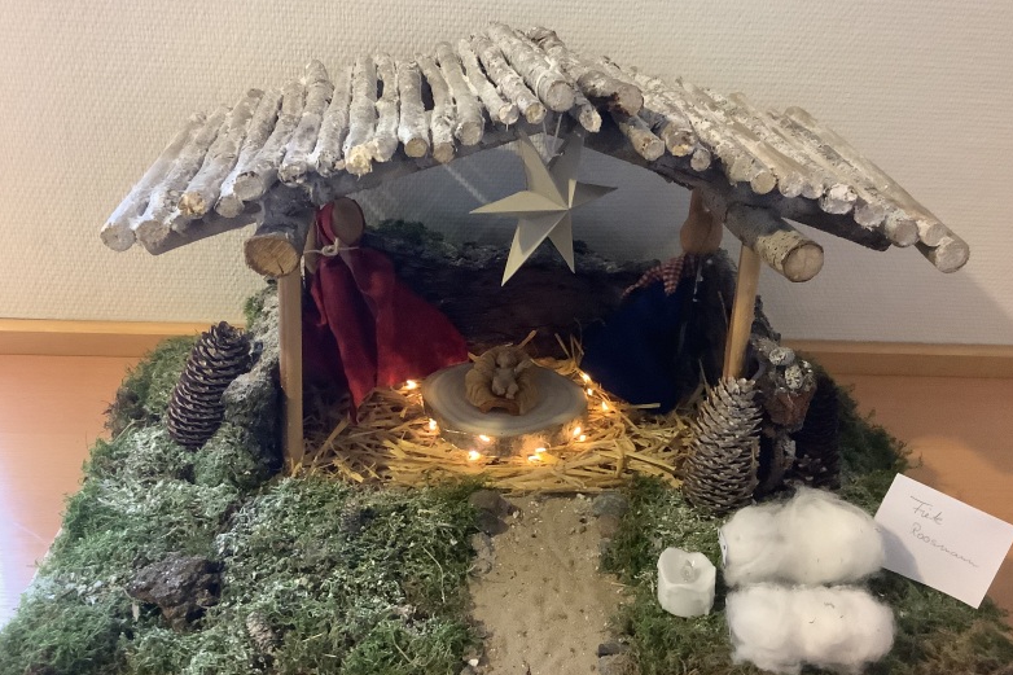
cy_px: 339
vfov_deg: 40.0
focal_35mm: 33
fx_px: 928
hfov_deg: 57.2
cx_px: 510
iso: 400
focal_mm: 3.3
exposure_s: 1/25
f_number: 2.4
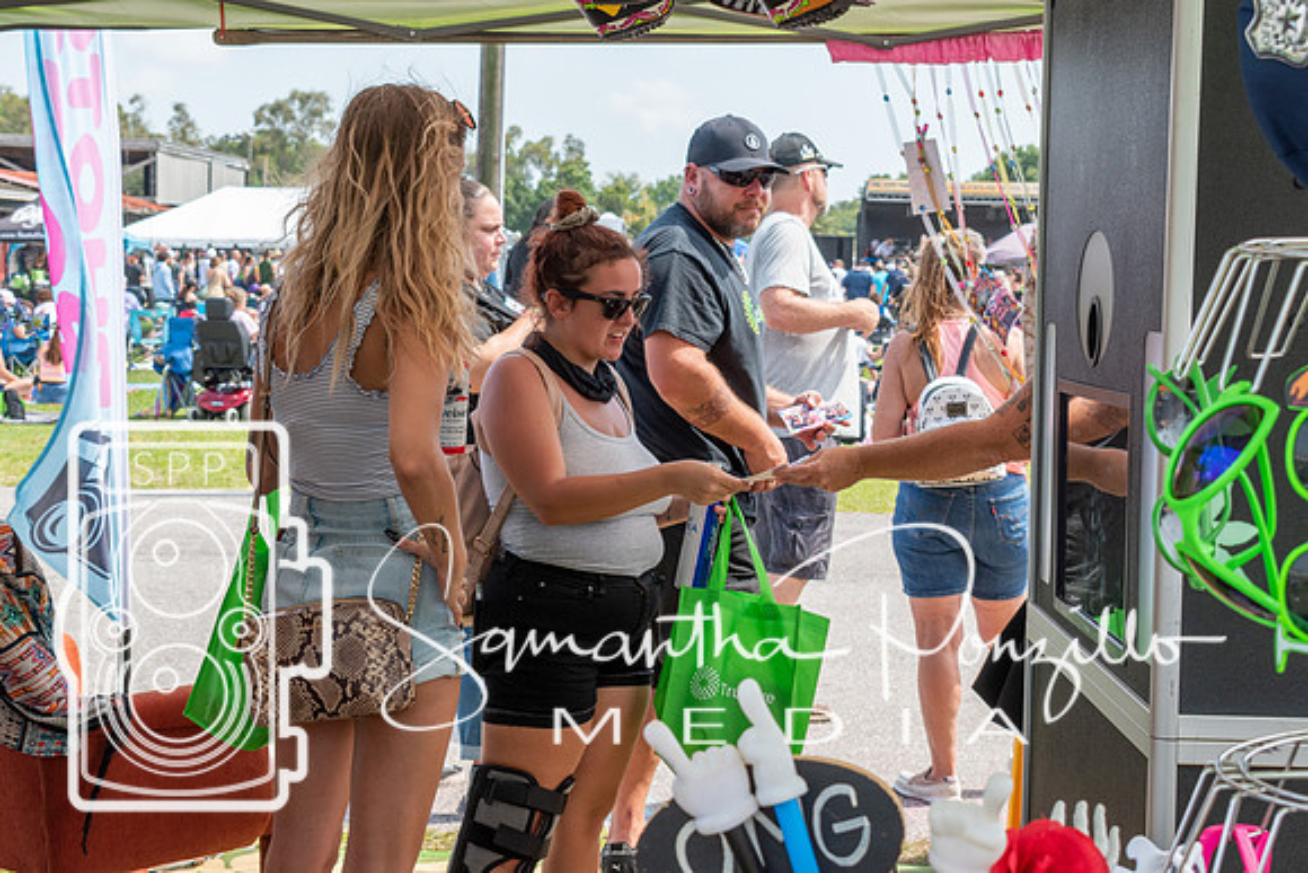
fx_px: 2359
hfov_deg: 31.0
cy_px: 435
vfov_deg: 21.0
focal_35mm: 65
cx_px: 624
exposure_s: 1/320
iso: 200
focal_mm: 40
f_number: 9
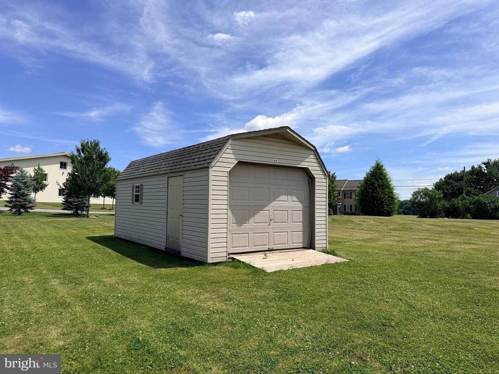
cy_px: 187
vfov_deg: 56.8
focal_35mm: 24
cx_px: 250
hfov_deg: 71.6
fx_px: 346
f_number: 1.78
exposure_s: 1/7353
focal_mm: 6.76
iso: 80
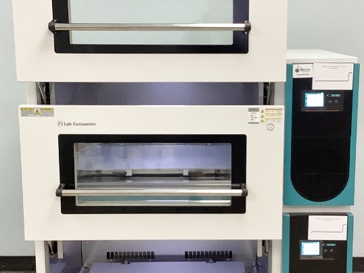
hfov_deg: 32.6
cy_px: 145
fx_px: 620
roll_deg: -0.7
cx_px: 216
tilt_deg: -12.5
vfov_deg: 24.8
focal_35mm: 59
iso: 160
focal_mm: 3.3
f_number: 2.4
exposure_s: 1/60
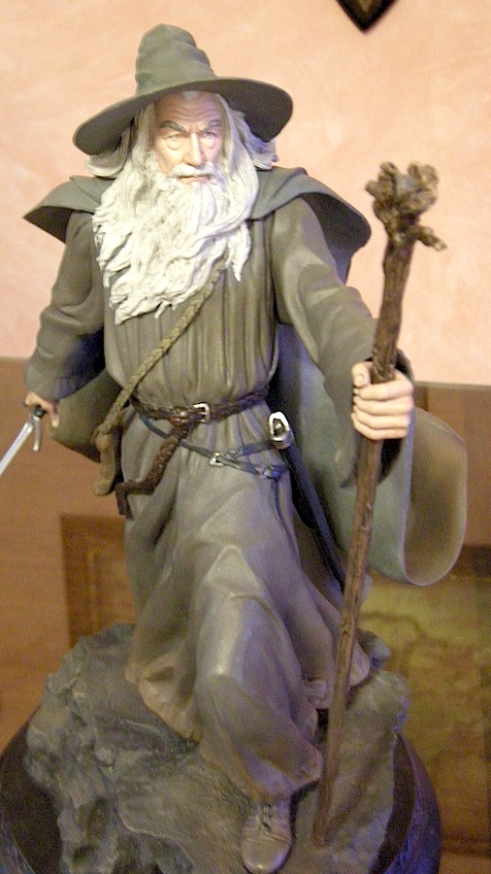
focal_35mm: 53
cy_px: 440
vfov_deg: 39.2
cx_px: 172
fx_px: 1227
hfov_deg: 22.5
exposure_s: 1/4.2
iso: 800
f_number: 3.1
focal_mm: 10.1
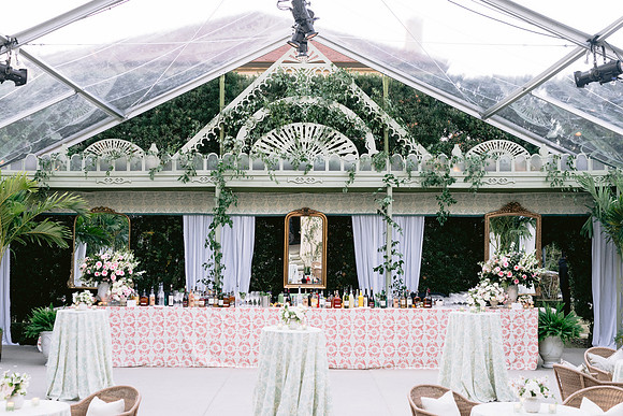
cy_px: 212
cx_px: 294
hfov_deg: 38.7
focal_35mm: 51
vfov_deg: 26.4
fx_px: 886
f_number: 4
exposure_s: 1/125
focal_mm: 35
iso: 500
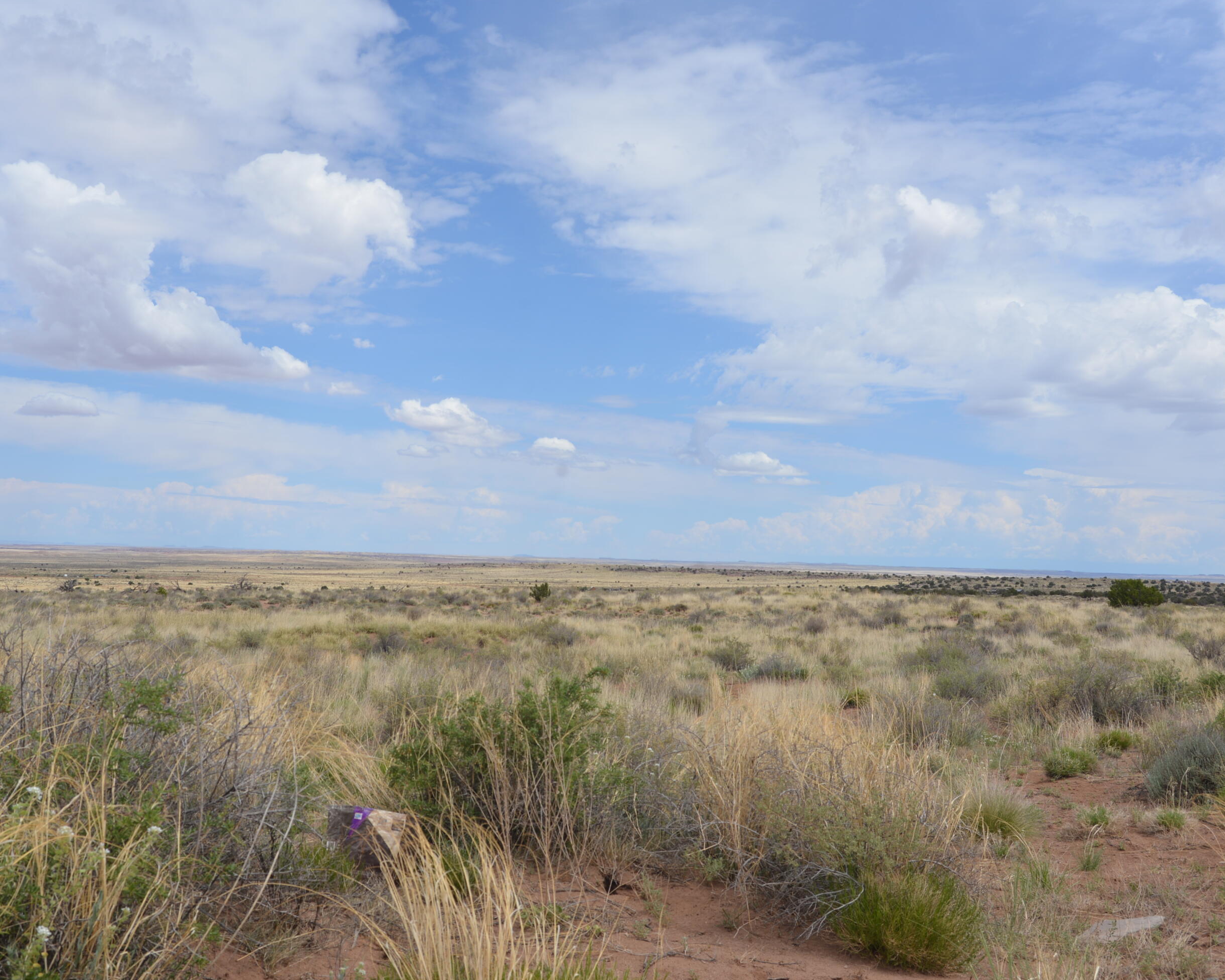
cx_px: 513
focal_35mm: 37
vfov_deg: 40.1
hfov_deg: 48.9
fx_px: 1341
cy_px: 481
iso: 100
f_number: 9
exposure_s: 1/320
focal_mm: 32
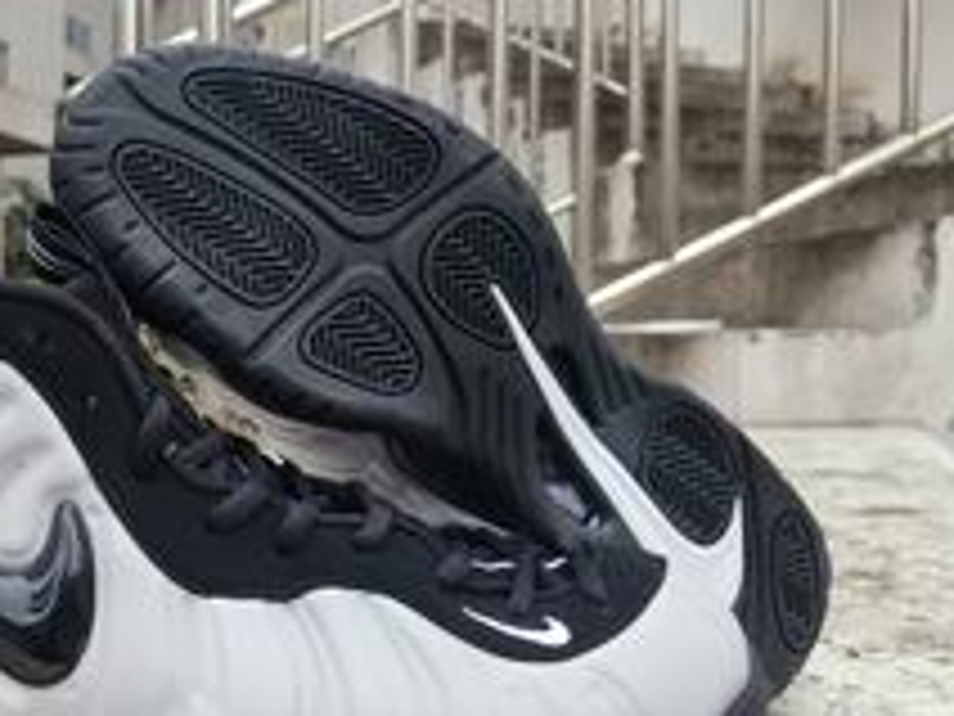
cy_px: 374
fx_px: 1047
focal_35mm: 38
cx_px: 207
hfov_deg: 46.7
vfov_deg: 37.7
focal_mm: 5.4
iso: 50
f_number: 1.8
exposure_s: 1/50
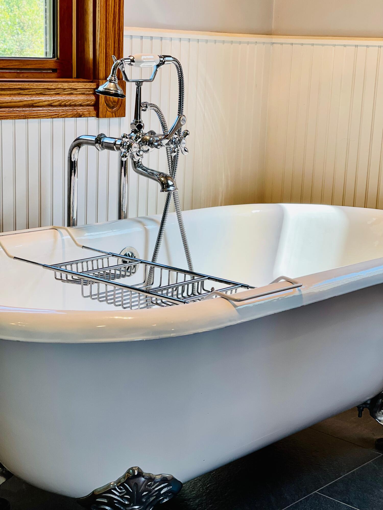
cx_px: 192
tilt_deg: -12.5
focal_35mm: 64
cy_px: 255
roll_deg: -2.3
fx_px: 944
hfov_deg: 22.9
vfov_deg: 30.3
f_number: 2.2
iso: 40
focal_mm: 7.5
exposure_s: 1/120
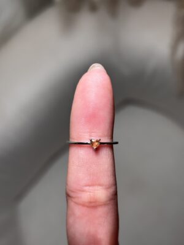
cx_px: 92
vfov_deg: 36.8
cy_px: 122
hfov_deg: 28.0
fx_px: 369
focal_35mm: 52
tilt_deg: -70.4
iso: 50
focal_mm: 5.96
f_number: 1.6
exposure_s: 1/82
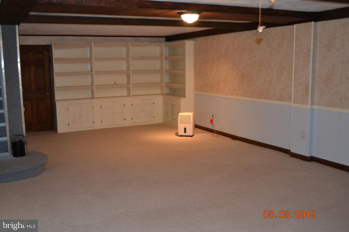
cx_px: 174
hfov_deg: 53.1
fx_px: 349
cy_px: 116
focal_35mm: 36
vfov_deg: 36.9
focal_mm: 24
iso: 1800
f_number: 4
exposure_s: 1/60
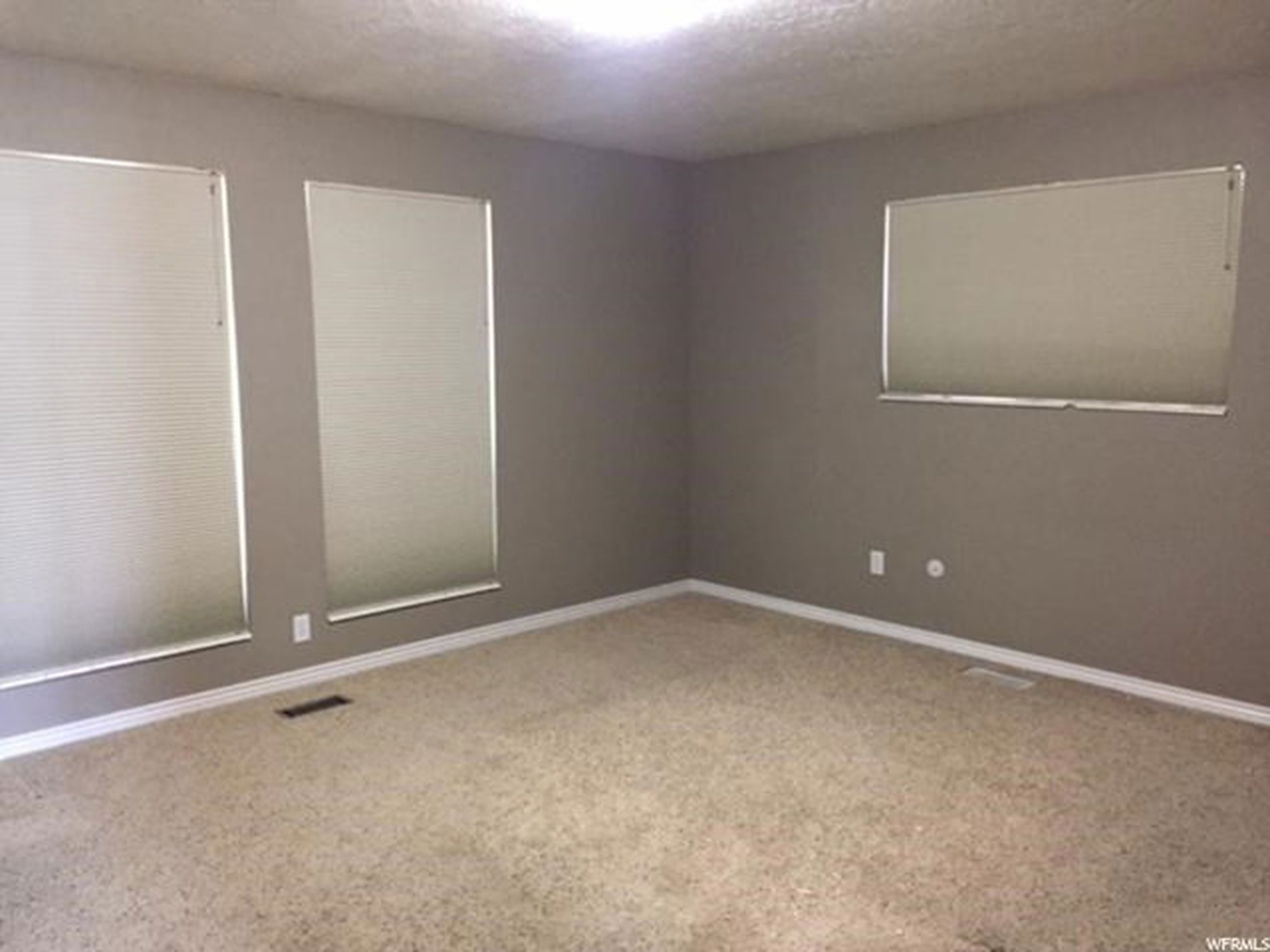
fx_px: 1064
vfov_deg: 48.2
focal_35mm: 29
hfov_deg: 61.7
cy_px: 476
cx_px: 635
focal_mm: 4.15
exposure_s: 1/15
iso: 320
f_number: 2.2
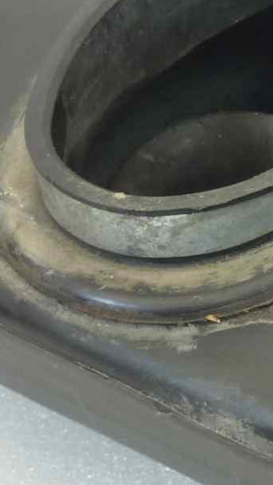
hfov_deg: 10.1
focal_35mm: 115
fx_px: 1480
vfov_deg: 18.5
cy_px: 337
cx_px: 448
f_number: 3.3
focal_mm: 4.1
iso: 125
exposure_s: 1/15
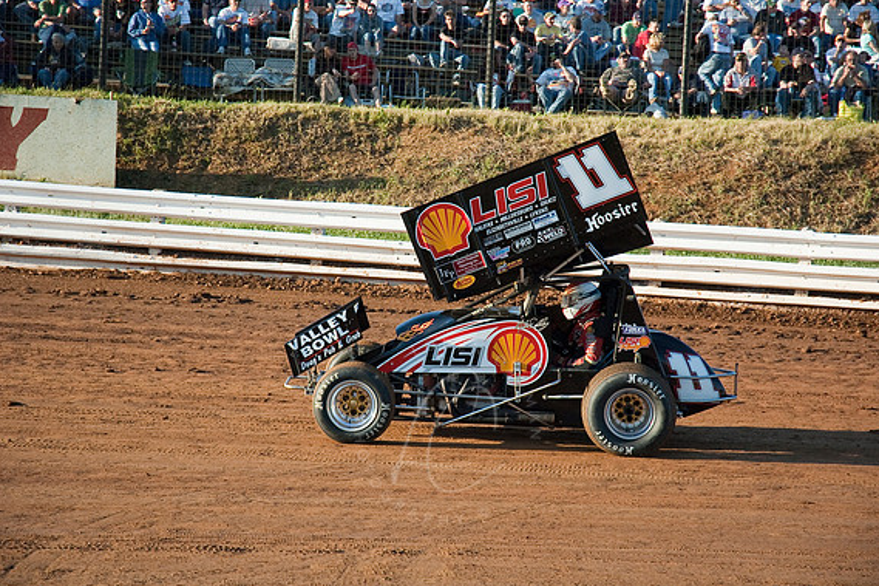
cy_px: 289
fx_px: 2612
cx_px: 446
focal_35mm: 107
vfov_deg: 12.8
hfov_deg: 19.1
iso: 200
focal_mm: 70
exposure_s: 1/1250
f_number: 4.5
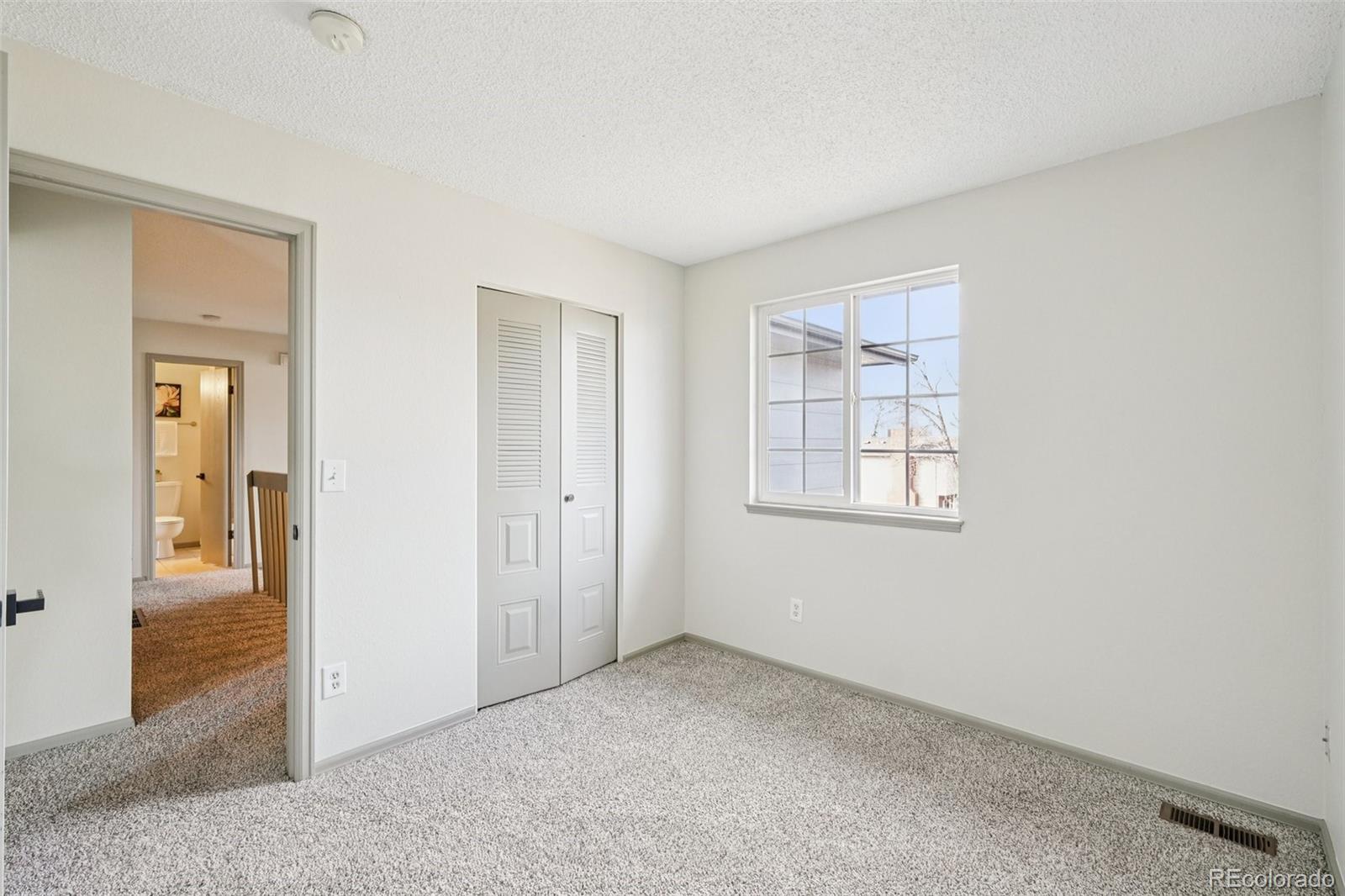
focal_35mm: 15
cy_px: 448
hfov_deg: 100.4
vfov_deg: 77.3
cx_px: 672
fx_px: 560
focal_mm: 10
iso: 800
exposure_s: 1/6
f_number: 8
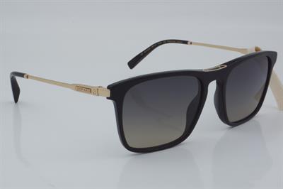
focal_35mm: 75
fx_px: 589
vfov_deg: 18.2
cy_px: 94
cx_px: 142
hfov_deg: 27.0
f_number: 32
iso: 100
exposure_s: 1/4
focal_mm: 50
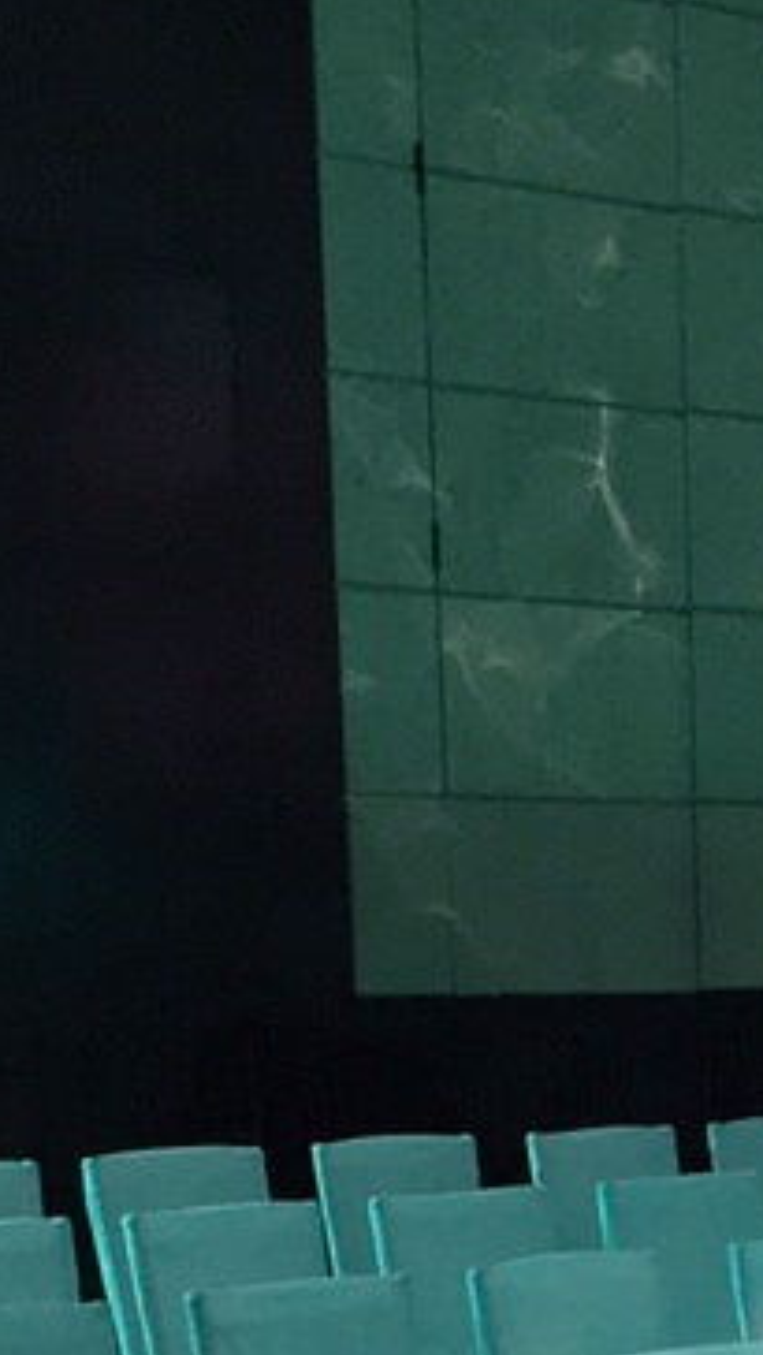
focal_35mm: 111
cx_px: 1530
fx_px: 3989
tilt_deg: -11.1
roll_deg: -1.3
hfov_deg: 10.1
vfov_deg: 18.1
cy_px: 1712
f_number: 2.2
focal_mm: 4.15
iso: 32
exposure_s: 1/30
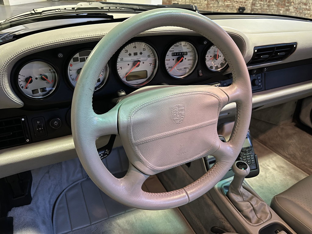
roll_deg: -2.1
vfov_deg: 53.1
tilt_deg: -29.8
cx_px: 156
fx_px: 234
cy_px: 117
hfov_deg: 67.3
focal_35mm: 26
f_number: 1.6
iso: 500
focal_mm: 5.1
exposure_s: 1/33
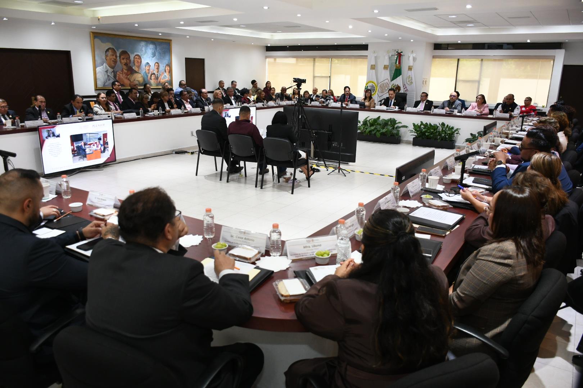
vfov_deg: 47.9
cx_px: 292
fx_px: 437
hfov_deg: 67.4
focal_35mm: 27
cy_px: 194
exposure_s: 1/100
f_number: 3.5
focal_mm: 18
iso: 1250
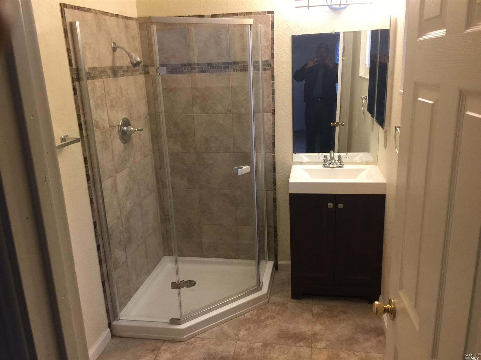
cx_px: 240
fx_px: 403
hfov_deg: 61.7
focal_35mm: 29
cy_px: 180
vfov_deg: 48.2
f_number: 2.2
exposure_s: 1/15
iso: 80
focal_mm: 4.15
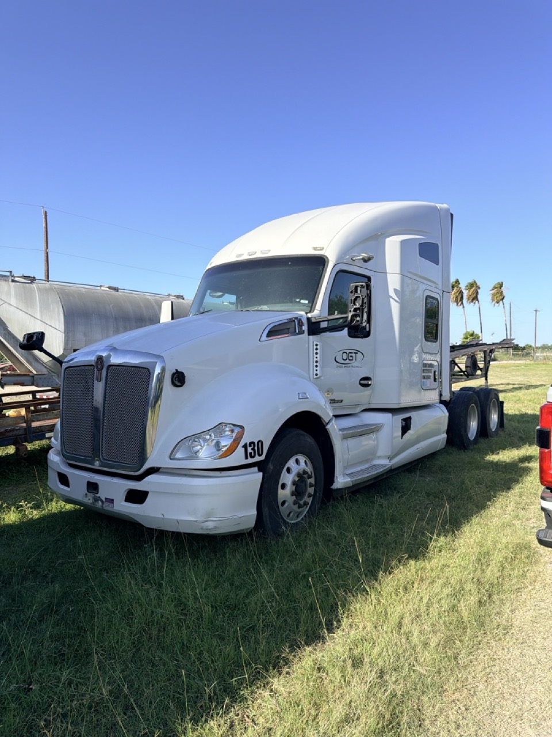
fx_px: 510
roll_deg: +1.3
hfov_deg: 56.8
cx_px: 276
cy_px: 368
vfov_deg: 71.6
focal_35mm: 24
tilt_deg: -2.6
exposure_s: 1/3759
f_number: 1.78
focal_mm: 6.76
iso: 80
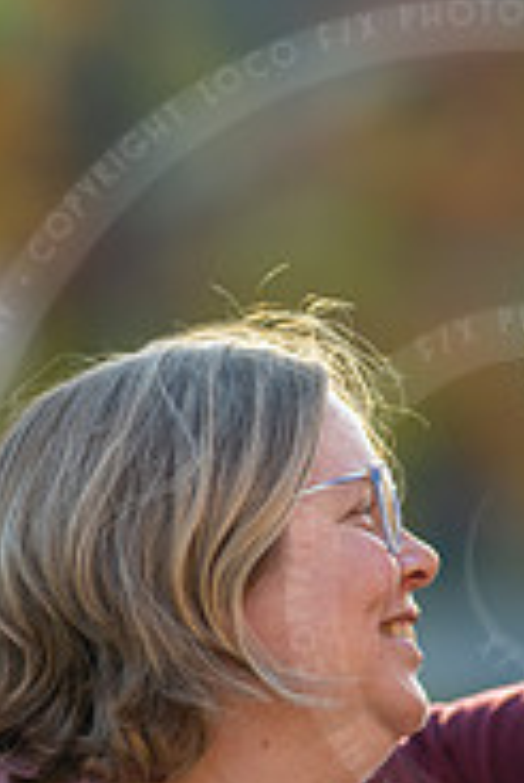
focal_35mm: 268
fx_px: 5840
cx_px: 643
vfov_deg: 7.7
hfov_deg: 5.1
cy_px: 666
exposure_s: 1/800
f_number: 1.2
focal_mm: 85
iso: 80
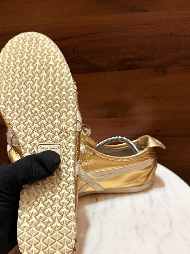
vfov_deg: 56.7
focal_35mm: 32
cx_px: 77
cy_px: 142
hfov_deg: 44.0
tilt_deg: -28.0
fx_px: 234
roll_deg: +4.3
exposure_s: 1/50
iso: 400
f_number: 1.78
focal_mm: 6.76
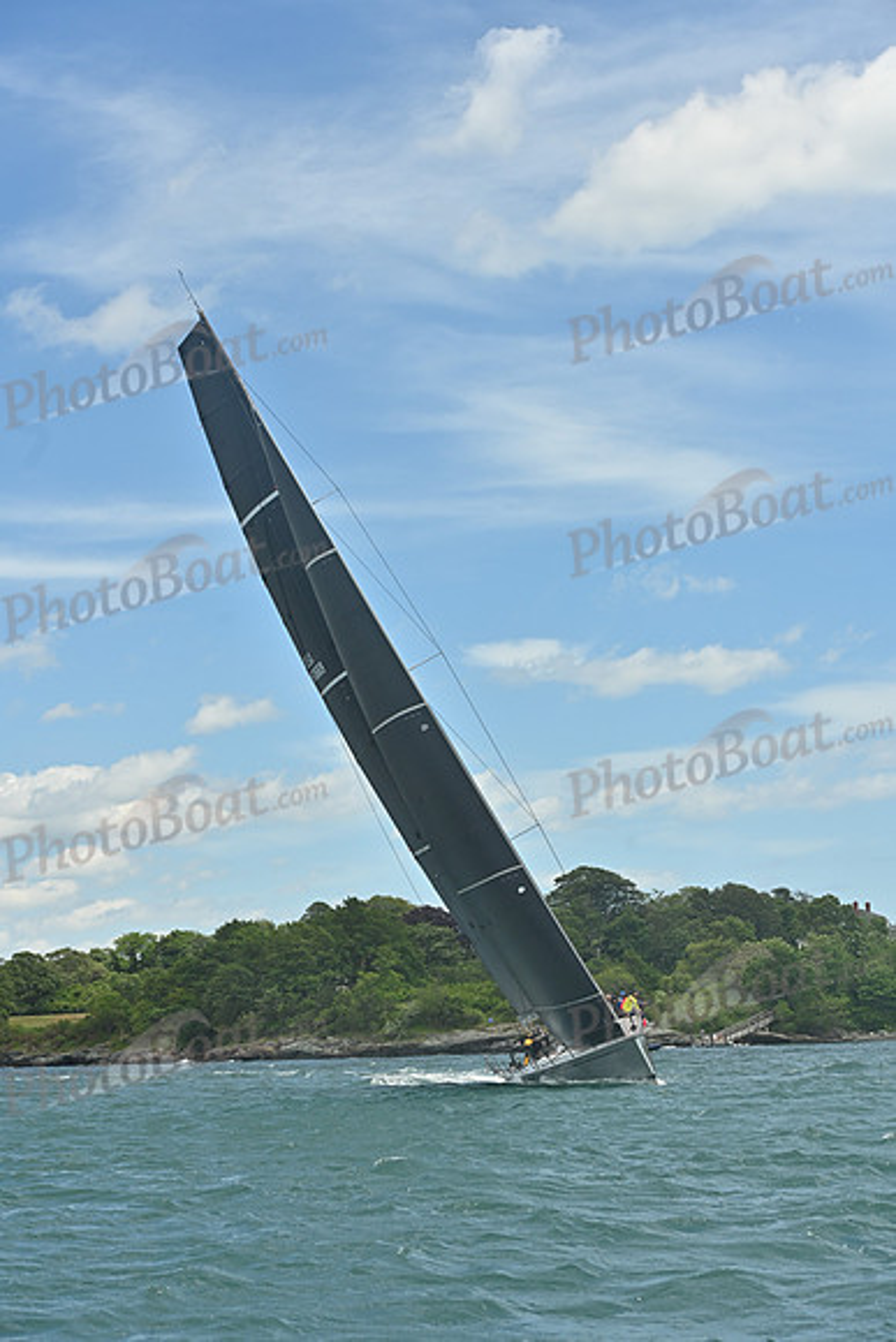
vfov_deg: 28.8
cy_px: 671
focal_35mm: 70
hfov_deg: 19.5
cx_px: 448
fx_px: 2612
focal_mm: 70
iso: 250
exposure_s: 1/1250
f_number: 8
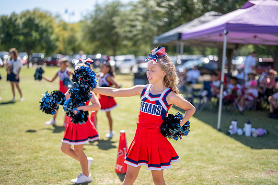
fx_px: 388
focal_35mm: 50
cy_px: 93
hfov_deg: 39.5
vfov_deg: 26.9
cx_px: 139
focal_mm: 50
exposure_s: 1/8000
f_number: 1.2
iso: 160
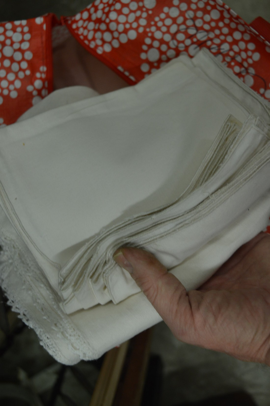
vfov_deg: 42.4
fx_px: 524
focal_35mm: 46
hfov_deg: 28.9
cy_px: 203
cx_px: 135
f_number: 4.2
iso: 640
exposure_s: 1/60
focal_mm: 31
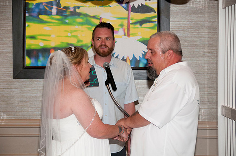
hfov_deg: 17.1
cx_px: 118
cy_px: 78
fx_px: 786
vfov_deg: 11.4
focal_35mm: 120
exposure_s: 1/125
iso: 800
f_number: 5.6
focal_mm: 80
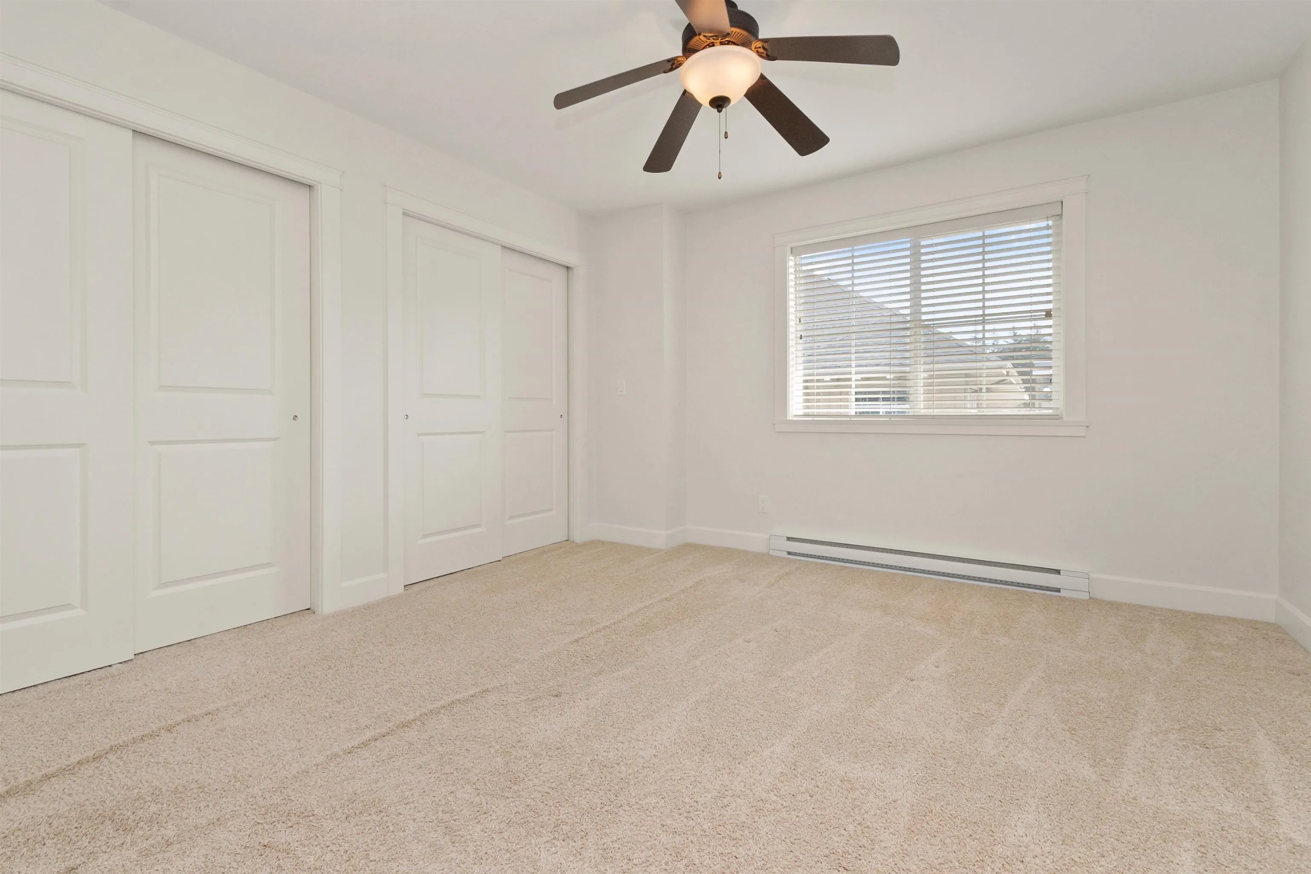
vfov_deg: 77.3
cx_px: 656
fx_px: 546
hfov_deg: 100.4
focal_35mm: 15
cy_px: 437
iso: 320
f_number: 10
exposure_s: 1/60
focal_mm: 10
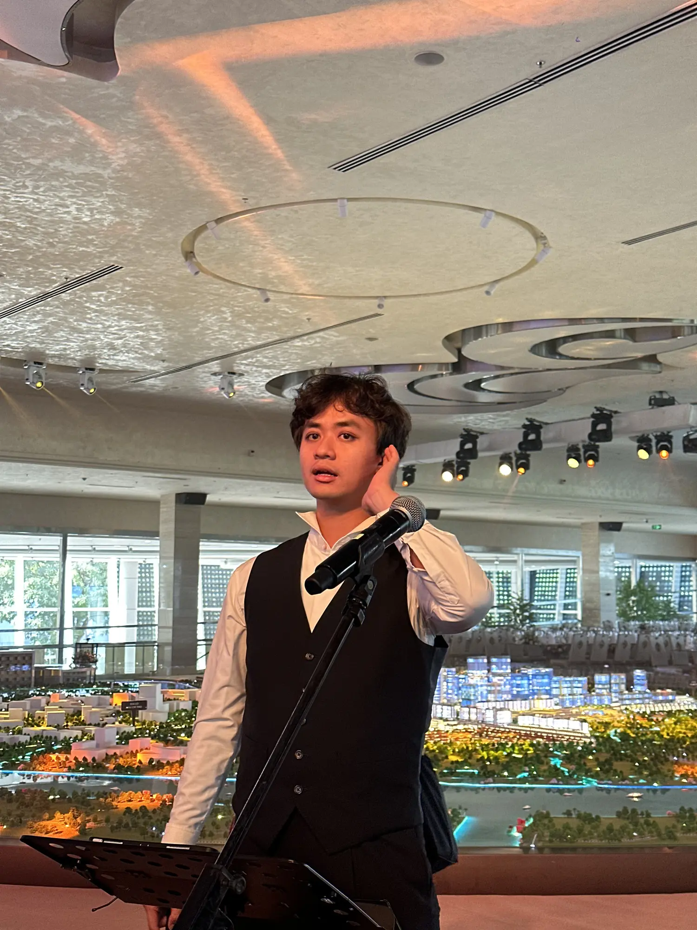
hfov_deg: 30.3
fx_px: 1289
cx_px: 348
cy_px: 465
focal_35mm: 48
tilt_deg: +6.4
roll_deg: +0.3
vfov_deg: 39.7
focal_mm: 6.86
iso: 80
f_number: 1.78
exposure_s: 1/61
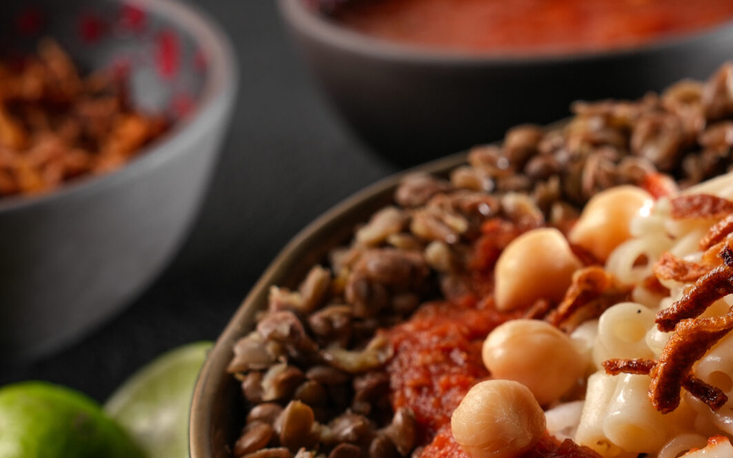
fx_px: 2696
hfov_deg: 15.4
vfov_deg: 9.7
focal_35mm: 135
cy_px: 387
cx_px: 552
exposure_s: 1/160
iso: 200
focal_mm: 55
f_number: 7.1
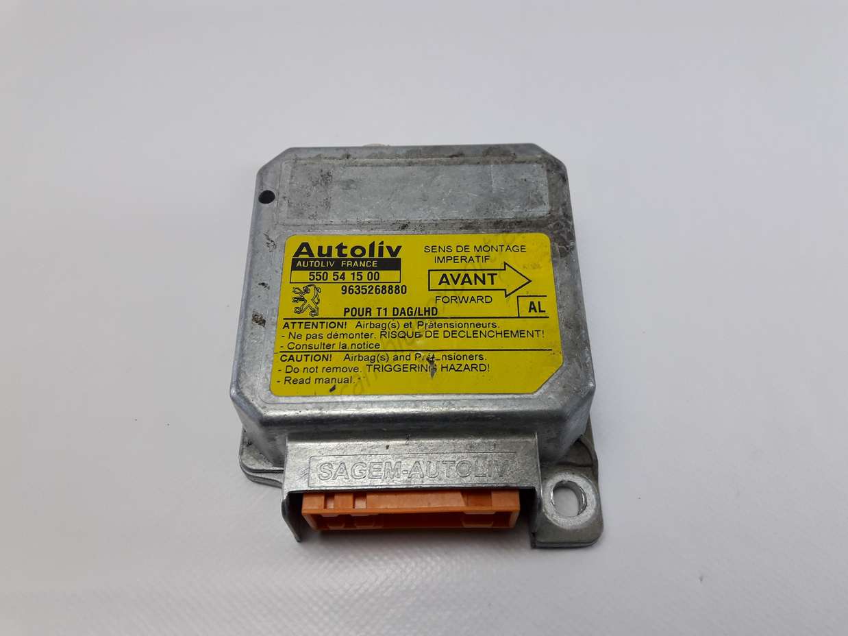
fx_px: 686
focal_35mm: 28
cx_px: 424
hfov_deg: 63.5
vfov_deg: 49.7
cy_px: 318
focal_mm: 3.7
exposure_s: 1/100
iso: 64
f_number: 1.9
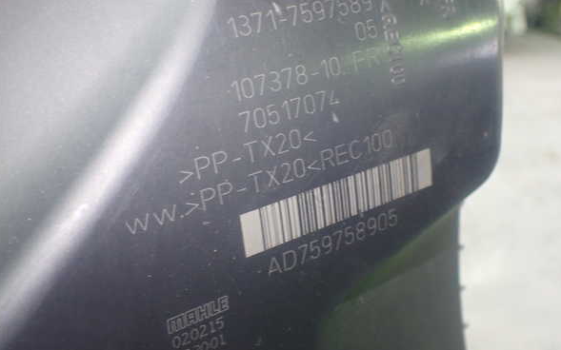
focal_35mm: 41
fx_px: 627
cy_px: 167
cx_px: 279
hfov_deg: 48.2
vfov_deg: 31.2
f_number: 2.7
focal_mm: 6.83
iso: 800
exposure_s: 1/20
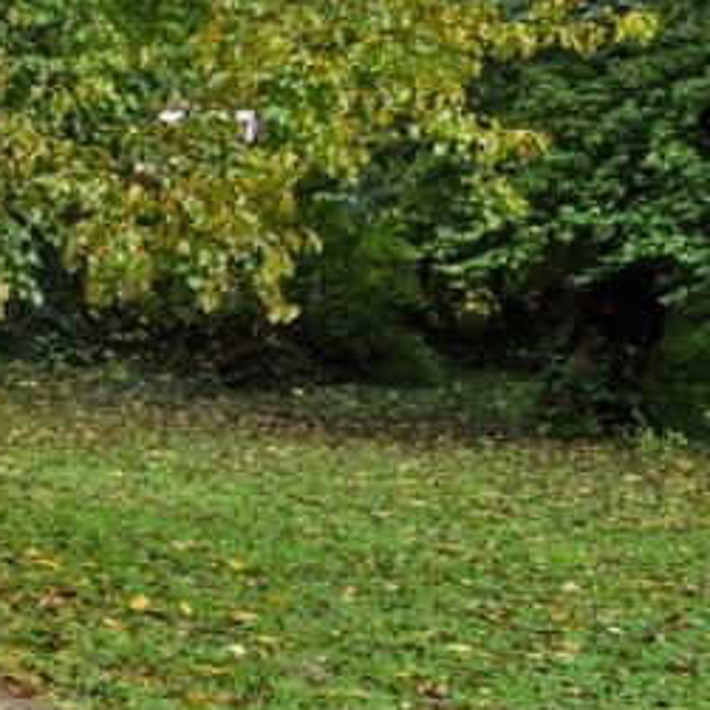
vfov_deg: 24.2
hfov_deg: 13.0
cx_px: -1219
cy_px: 235
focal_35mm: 71
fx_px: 1648
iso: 200
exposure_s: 1/250
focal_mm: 14
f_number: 4.5
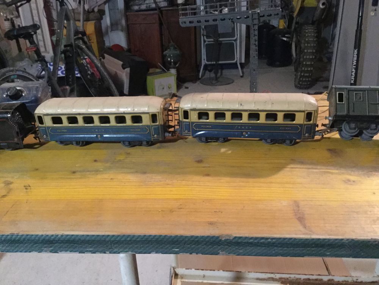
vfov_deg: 45.4
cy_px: 142
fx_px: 339
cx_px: 190
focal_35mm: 31
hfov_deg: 58.4
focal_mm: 3.3
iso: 640
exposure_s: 1/17
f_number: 2.4
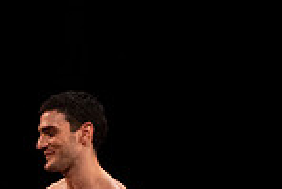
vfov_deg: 0.9
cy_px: 337
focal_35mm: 1547
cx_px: -19
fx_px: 12130
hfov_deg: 1.3
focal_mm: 394
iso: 12800
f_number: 10
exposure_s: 1/500
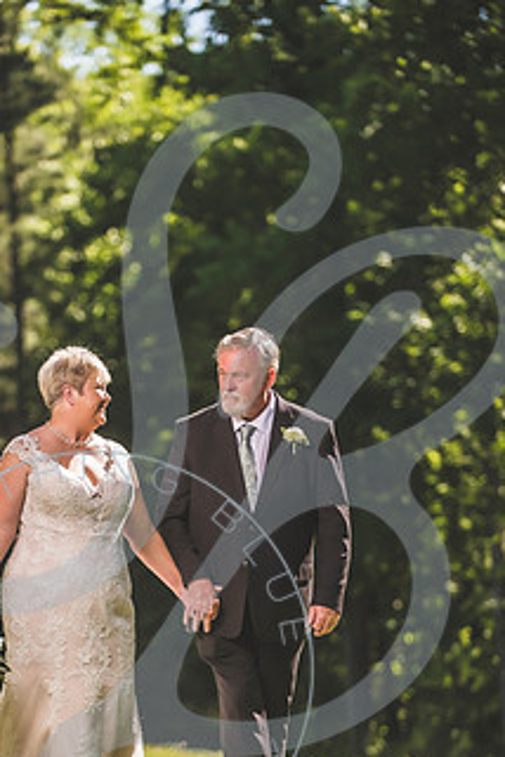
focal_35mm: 168
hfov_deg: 8.2
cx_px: 201
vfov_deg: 12.2
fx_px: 3535
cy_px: 491
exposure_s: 1/2500
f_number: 2.8
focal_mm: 120
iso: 320
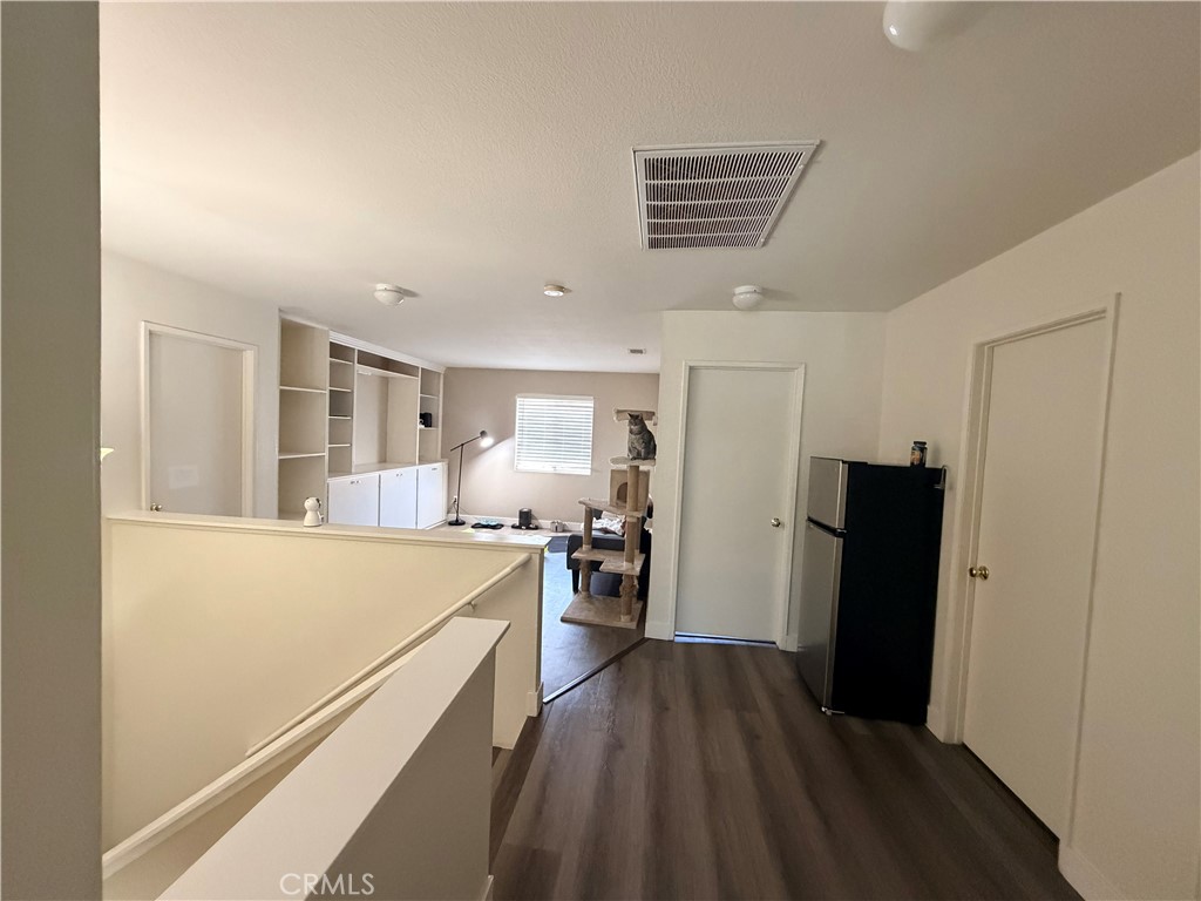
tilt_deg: -2.2
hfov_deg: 102.1
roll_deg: -2.1
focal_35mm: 14
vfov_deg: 85.7
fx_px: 486
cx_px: 600
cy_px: 450
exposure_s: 1/60
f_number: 2.2
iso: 800
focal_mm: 2.22
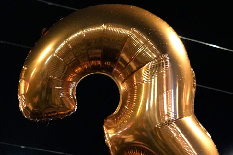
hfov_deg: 29.4
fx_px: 369
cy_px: 251
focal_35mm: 57
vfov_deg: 19.7
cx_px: -57
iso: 12800
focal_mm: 16
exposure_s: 1/125
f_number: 2.8
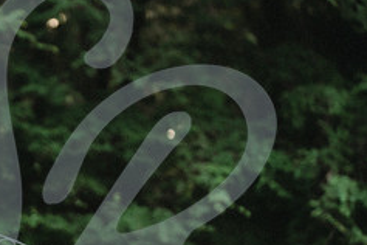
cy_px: 257
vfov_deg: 5.7
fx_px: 2467
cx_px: 33
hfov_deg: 8.5
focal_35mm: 242
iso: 400
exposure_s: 1/200
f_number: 2.8
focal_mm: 98
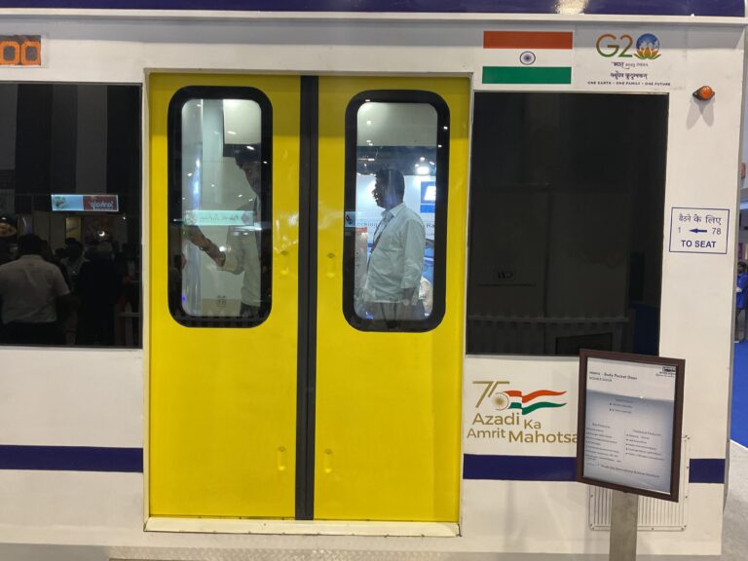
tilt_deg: -2.8
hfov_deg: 61.7
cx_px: 374
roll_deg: -1.2
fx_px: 627
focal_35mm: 29
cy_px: 280
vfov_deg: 48.2
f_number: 1.8
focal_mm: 3
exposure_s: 1/50
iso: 80
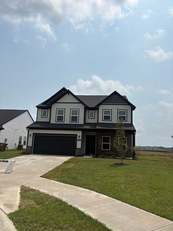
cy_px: 116
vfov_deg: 67.3
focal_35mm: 26
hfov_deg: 53.0
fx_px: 173
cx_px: 86
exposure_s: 1/10101
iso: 50
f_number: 1.6
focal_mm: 5.96
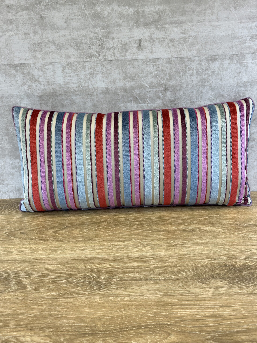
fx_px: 475
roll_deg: +2.6
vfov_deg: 39.7
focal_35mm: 48
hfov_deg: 30.3
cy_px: 172
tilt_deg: -19.5
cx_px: 128
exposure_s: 1/120
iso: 100
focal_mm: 6.86
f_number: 1.78
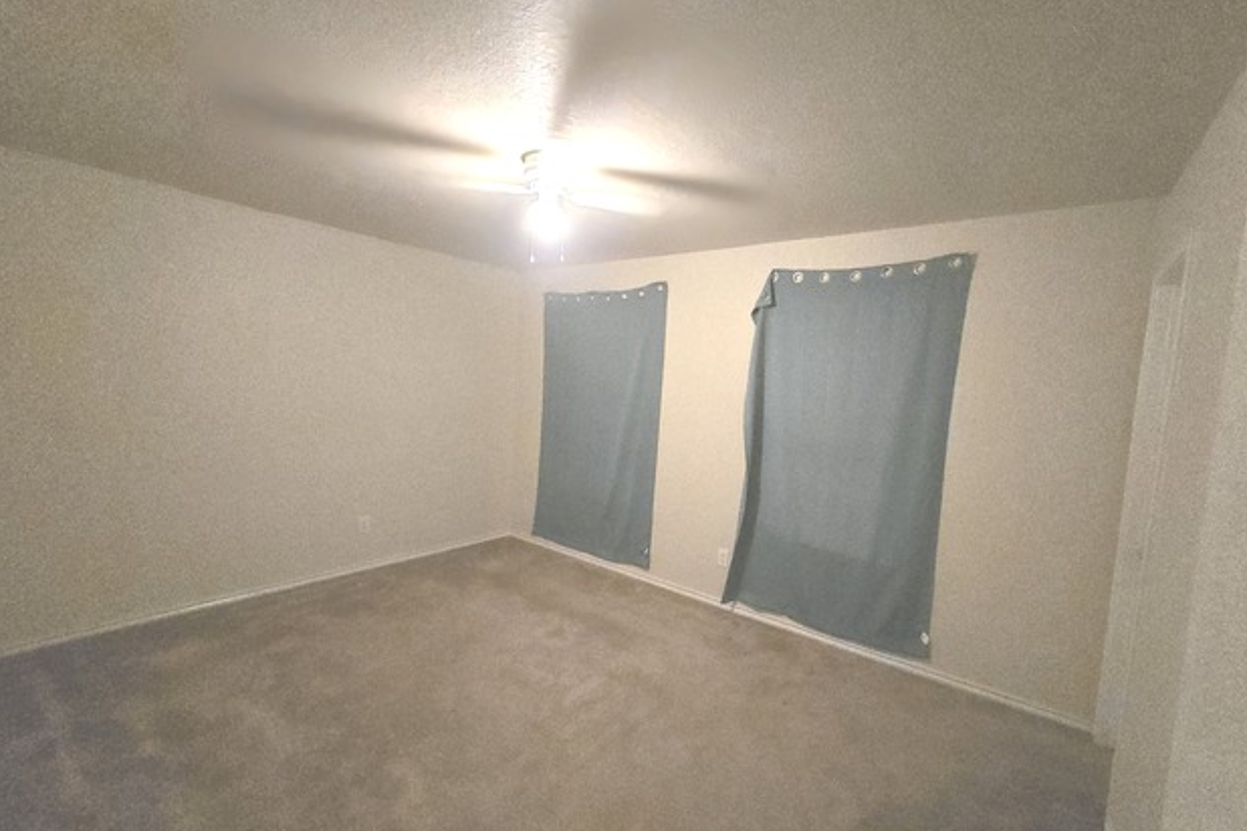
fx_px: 485
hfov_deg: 104.2
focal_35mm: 14
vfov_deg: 81.2
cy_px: 424
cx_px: 636
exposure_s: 1/40
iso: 1600
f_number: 2.2
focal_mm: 2.2
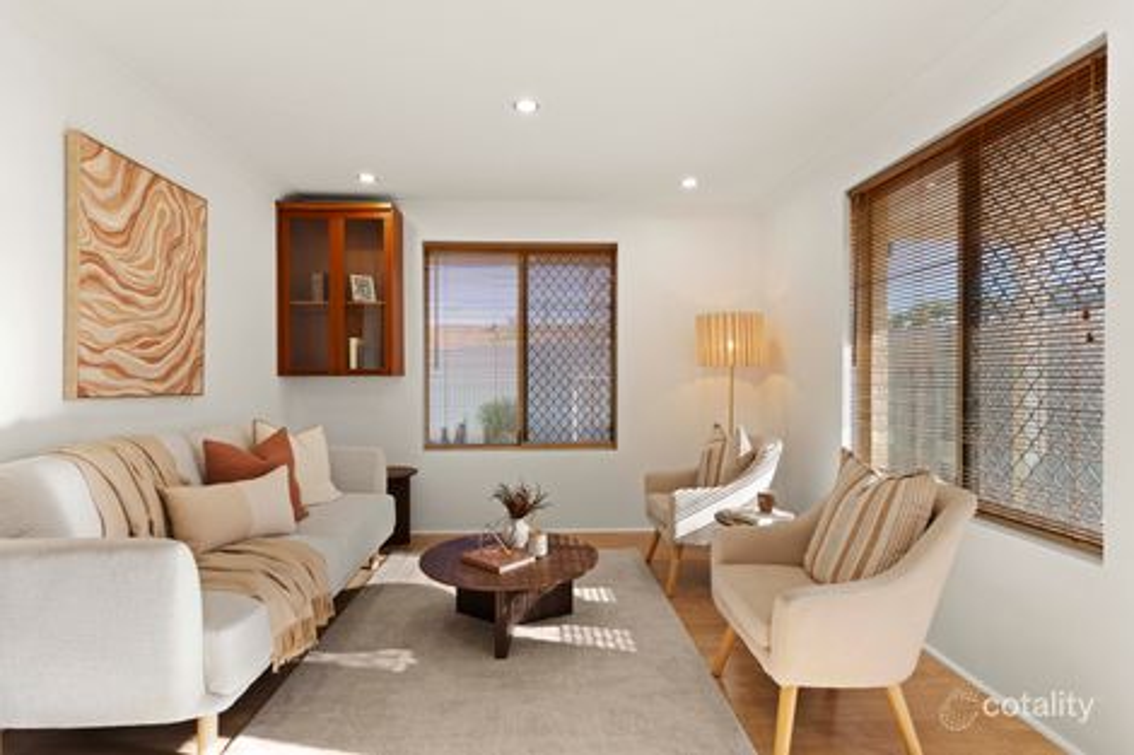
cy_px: 378
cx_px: 567
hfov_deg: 90.0
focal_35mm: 18
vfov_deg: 67.3
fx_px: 567
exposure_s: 1/20
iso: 320
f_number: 7.1
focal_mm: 12
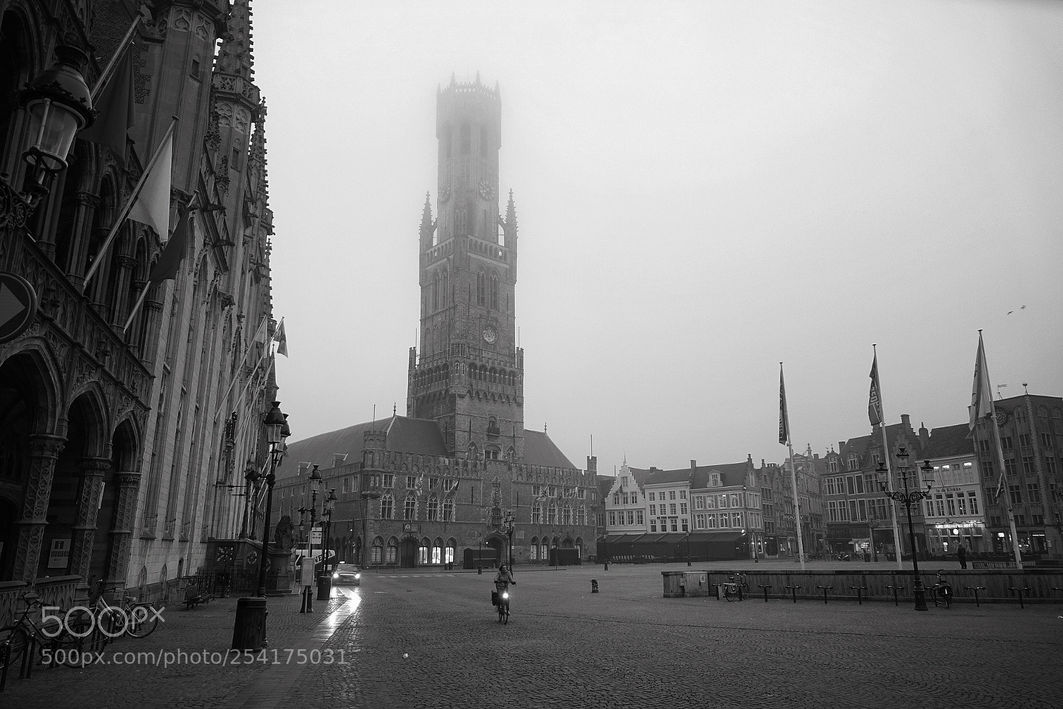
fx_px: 709
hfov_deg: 73.7
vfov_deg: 53.1
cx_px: 532
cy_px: 354
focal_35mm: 24
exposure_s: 1/30
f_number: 2.4
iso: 125
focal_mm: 8.8
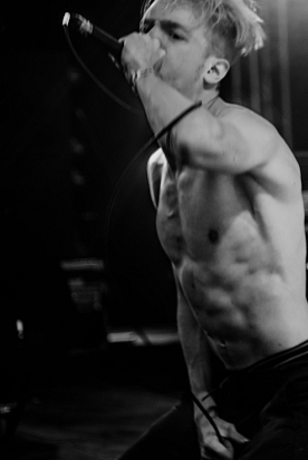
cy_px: 227
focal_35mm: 108
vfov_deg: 18.9
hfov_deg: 12.7
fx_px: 1384
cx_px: 217
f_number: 2.8
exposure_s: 1/125
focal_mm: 62
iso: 640
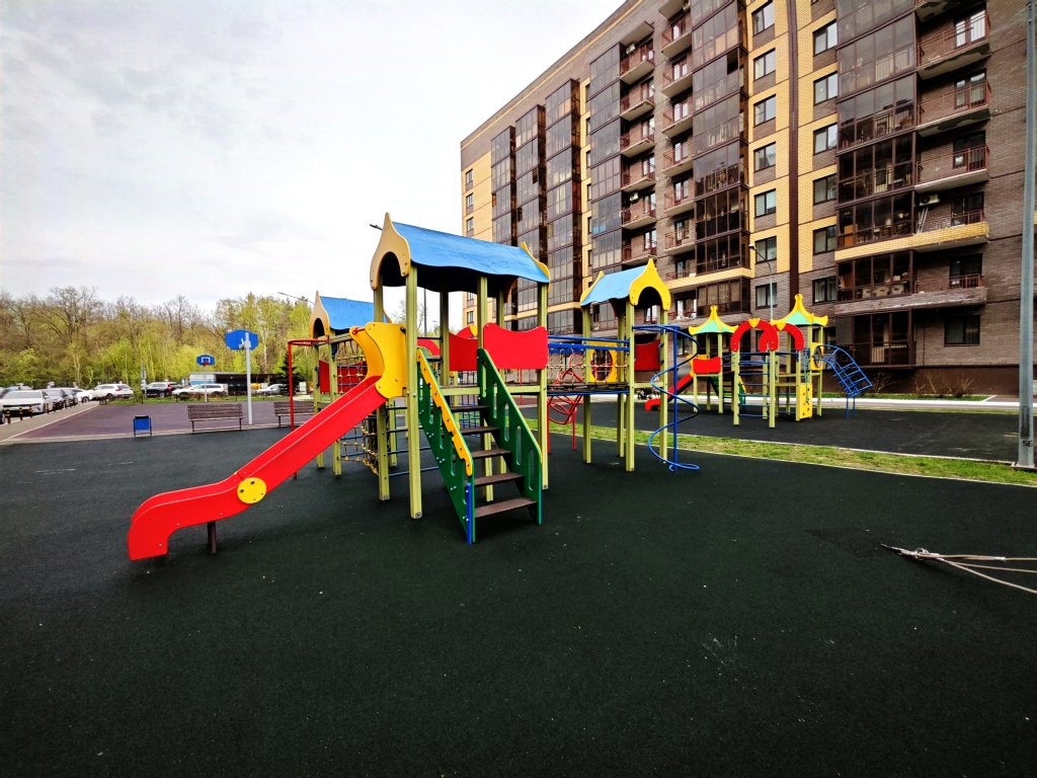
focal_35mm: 15
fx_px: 449
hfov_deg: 98.2
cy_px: 389
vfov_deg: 81.7
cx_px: 518
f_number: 2.2
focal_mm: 1.91
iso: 50
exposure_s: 1/753
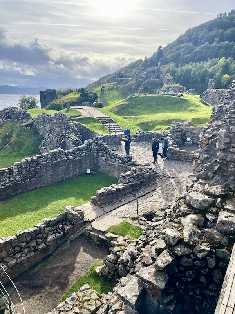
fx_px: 235
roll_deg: -0.2
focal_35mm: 26
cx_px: 118
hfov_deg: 53.1
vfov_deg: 67.3
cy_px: 157
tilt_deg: -14.7
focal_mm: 4.2
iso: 32
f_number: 1.6
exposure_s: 1/2398
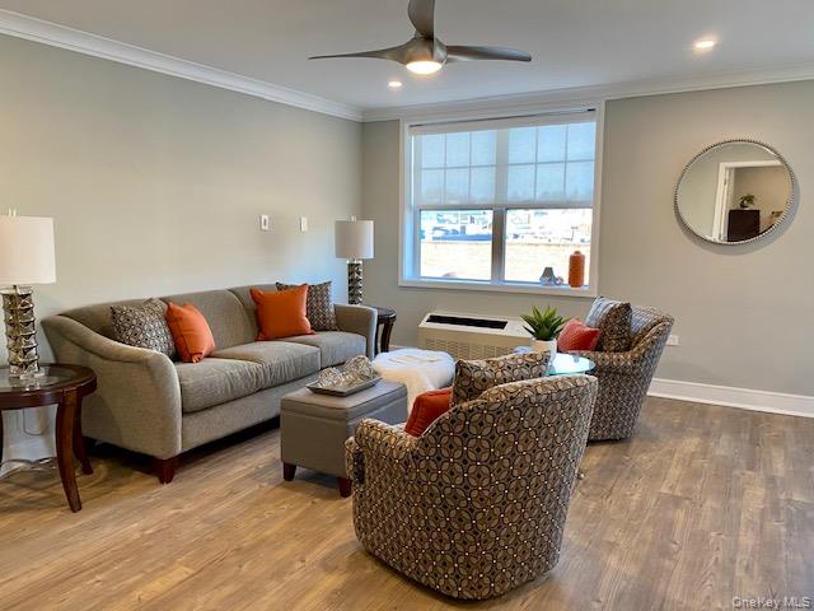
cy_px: 306
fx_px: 611
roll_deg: -0.4
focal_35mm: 26
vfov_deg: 53.1
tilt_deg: -7.4
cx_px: 407
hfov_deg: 67.3
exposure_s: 1/60
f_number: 1.8
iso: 80
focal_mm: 4.25
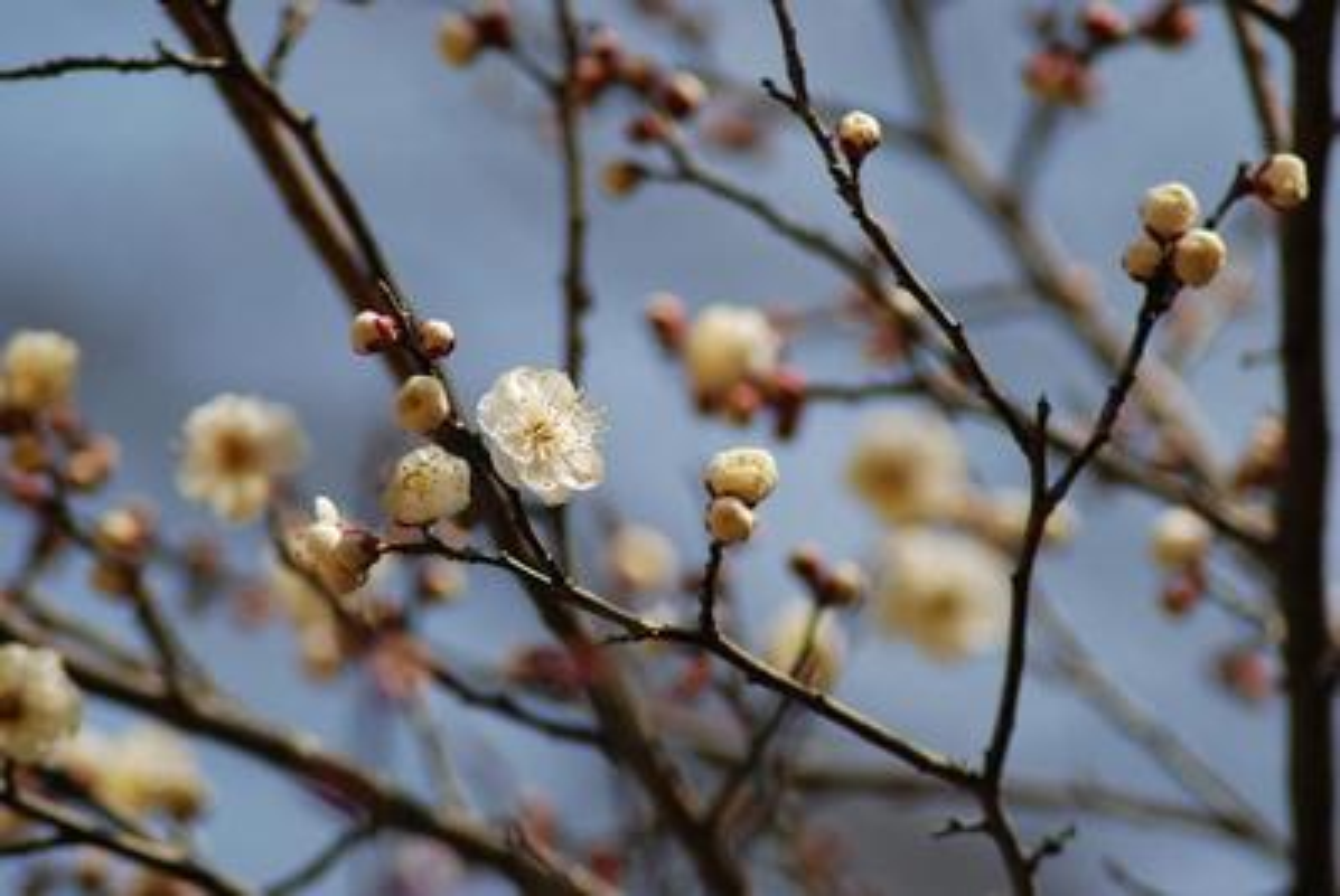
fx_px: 16768
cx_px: 670
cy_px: 448
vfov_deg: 3.1
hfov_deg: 4.6
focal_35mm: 450
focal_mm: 300
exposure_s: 1/640
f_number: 5.6
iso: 200
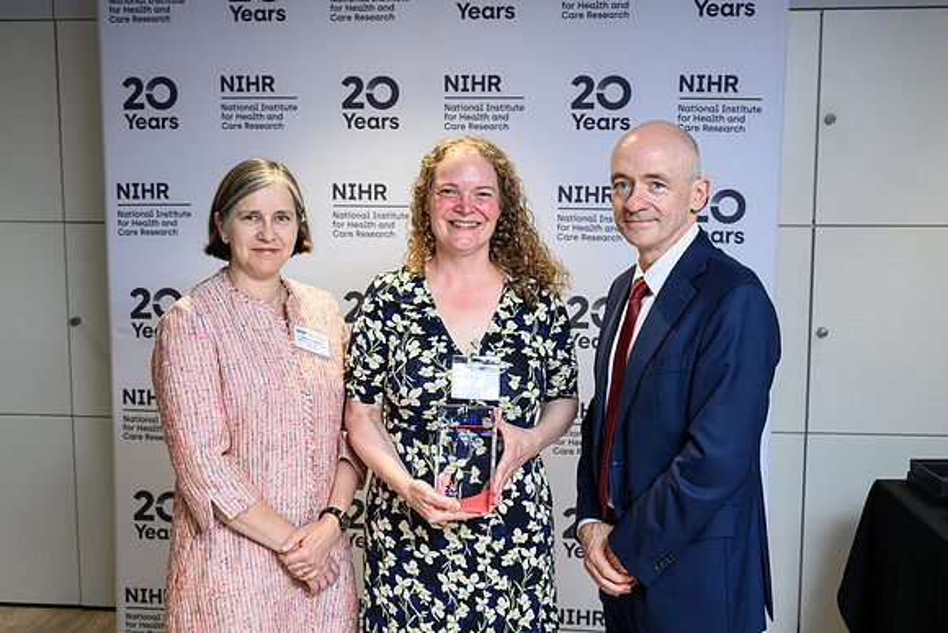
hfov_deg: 45.7
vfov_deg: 31.4
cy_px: 316
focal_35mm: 43
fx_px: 1124
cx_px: 474
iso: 1250
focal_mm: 42
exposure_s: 1/200
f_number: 4.5
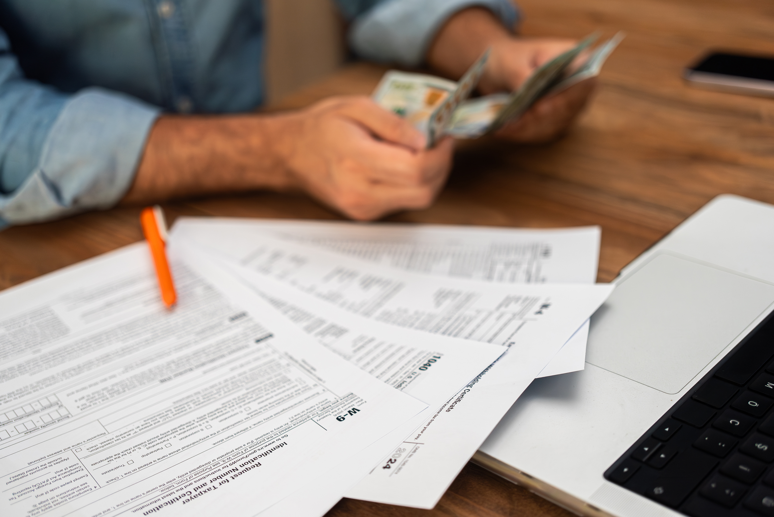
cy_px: 258
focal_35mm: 50
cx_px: 387
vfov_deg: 27.0
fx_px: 1076
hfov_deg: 39.6
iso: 1000
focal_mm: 50
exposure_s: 1/320
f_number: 2.5
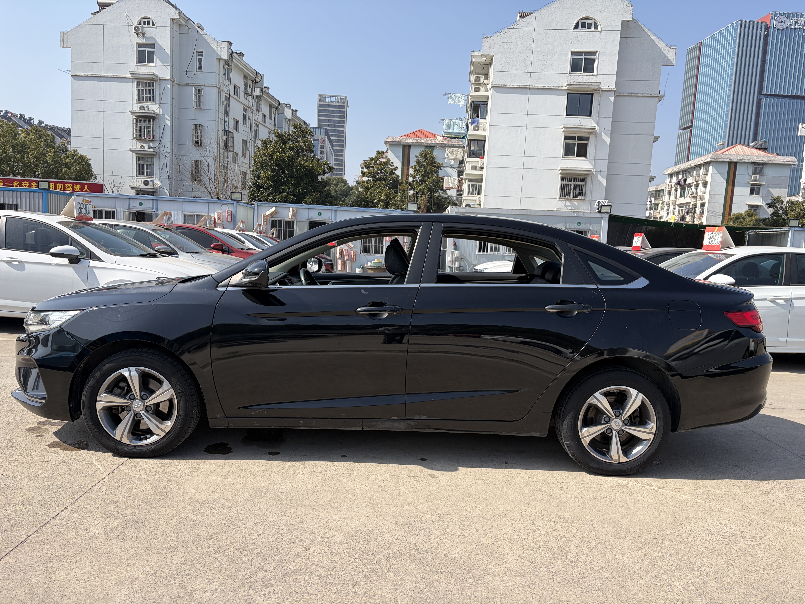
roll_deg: -3.6
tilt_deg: -5.9
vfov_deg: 53.1
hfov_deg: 67.3
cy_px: 302
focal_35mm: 26
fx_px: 605
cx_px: 402
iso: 50
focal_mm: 5.96
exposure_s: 1/2747
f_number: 1.6
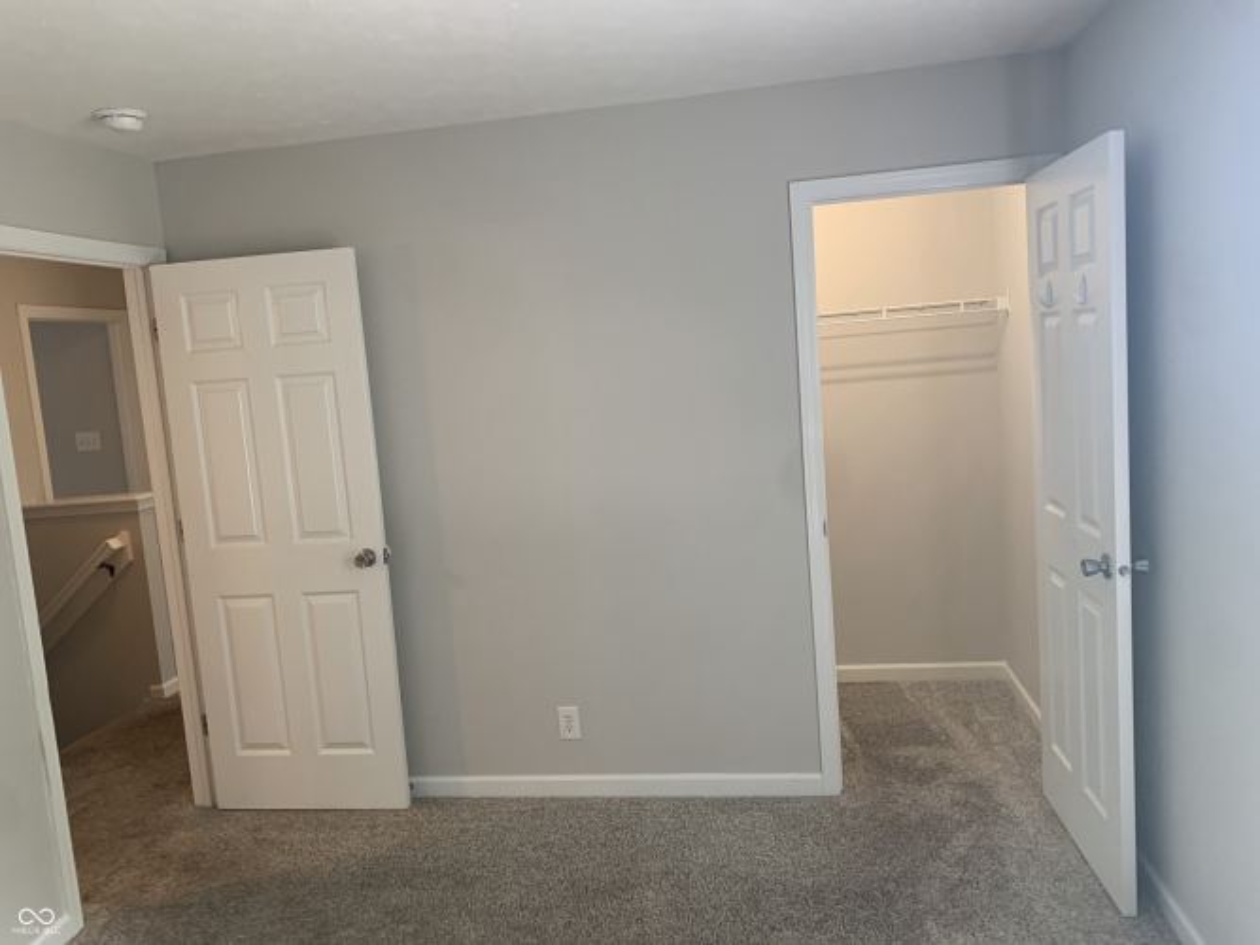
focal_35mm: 26
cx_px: 630
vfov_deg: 53.0
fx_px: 946
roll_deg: +3.7
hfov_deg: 67.3
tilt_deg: -7.5
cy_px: 472
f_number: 1.8
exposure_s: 1/60
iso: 125
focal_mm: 4.25
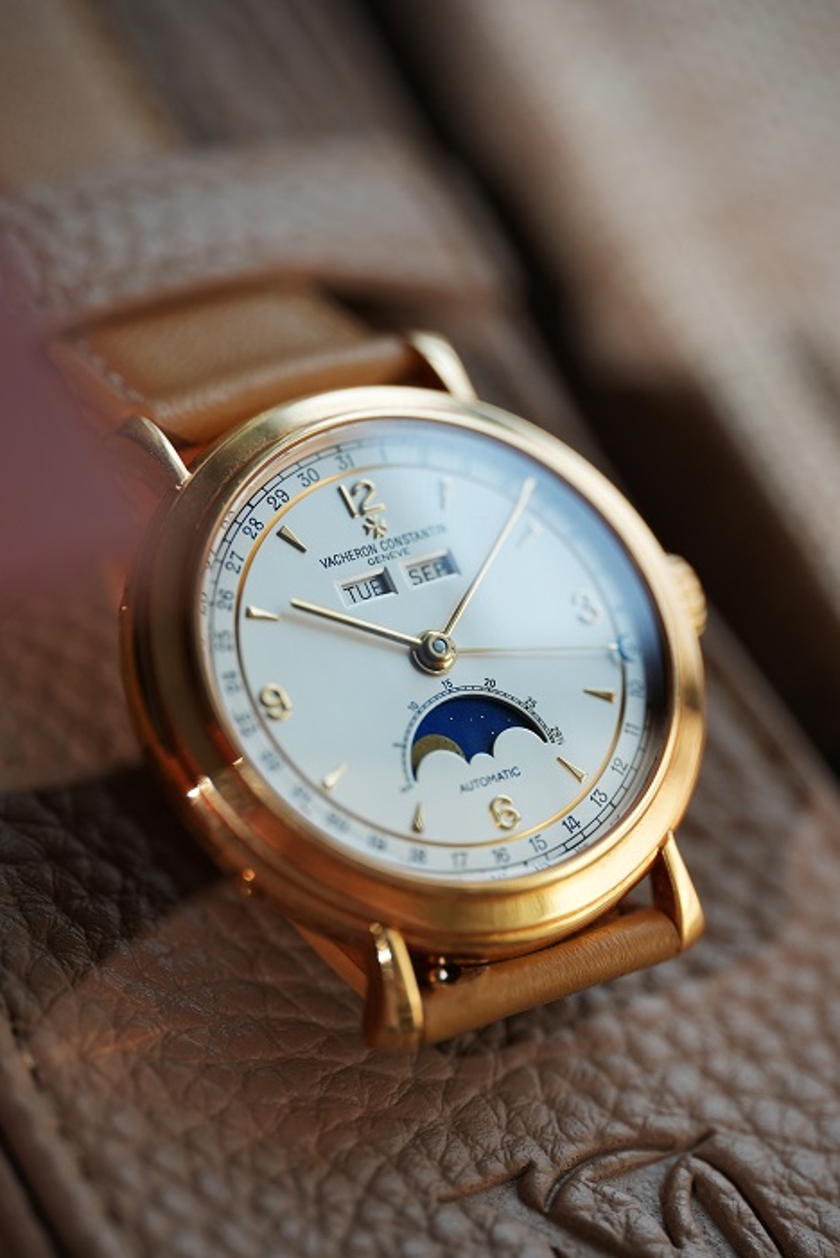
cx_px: 420
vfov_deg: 19.4
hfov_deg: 13.1
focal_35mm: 105
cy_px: 629
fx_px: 3671
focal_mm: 105
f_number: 2.8
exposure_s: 1/250
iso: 500
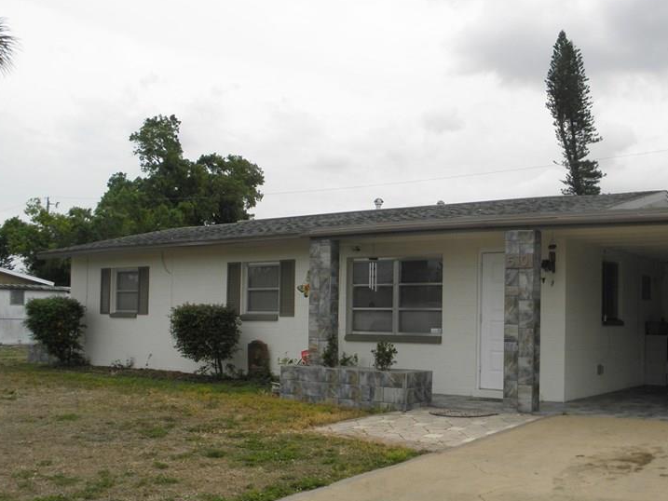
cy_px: 314
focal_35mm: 40
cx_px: 421
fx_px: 772
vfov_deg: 35.8
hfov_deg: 46.3
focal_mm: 5
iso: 100
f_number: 7
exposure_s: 1/320
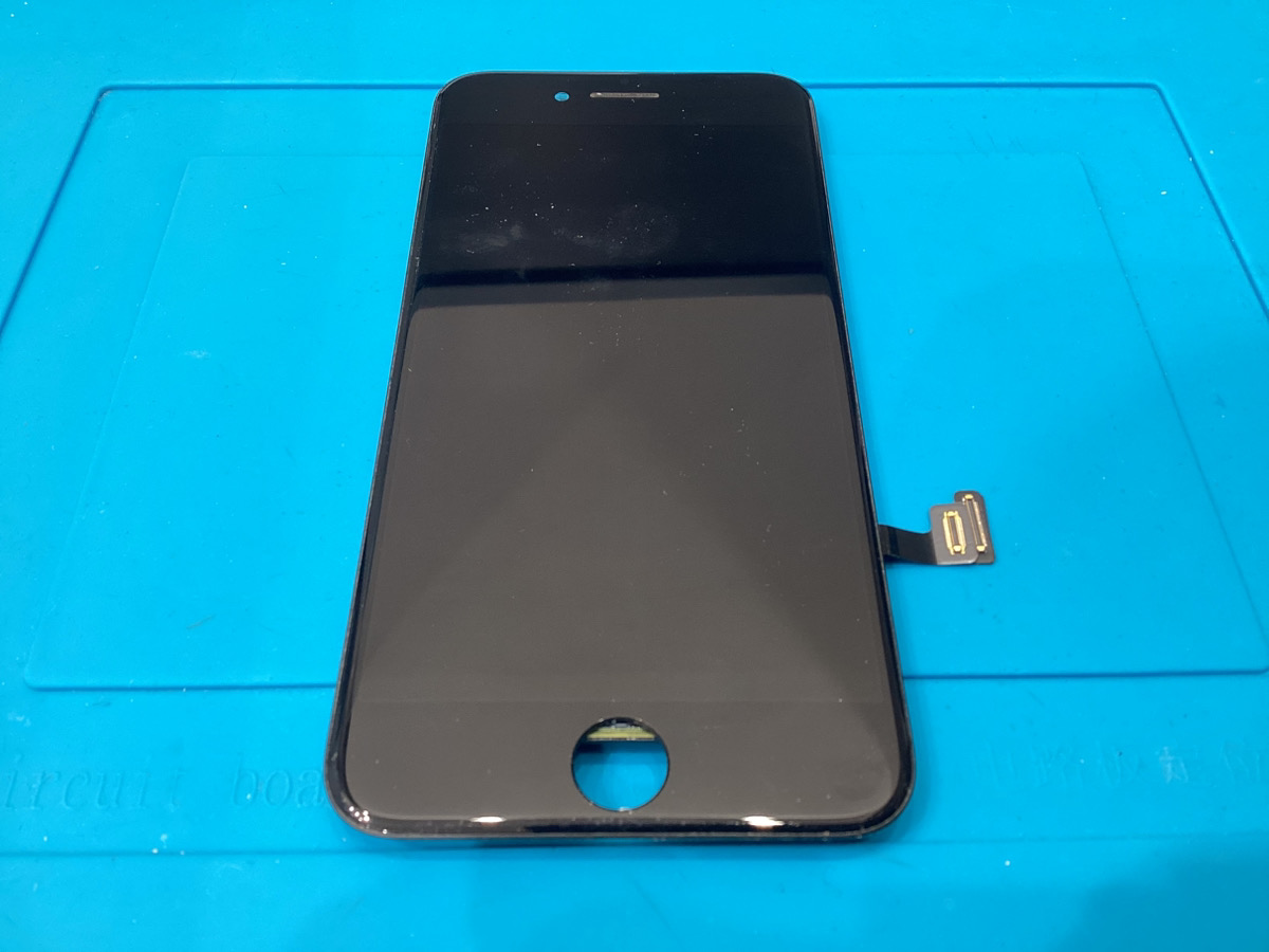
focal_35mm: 31
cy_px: 476
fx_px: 1136
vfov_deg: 45.4
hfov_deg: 58.4
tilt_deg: -53.5
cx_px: 634
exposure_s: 1/50
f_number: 2.4
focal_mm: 3.3
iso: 80
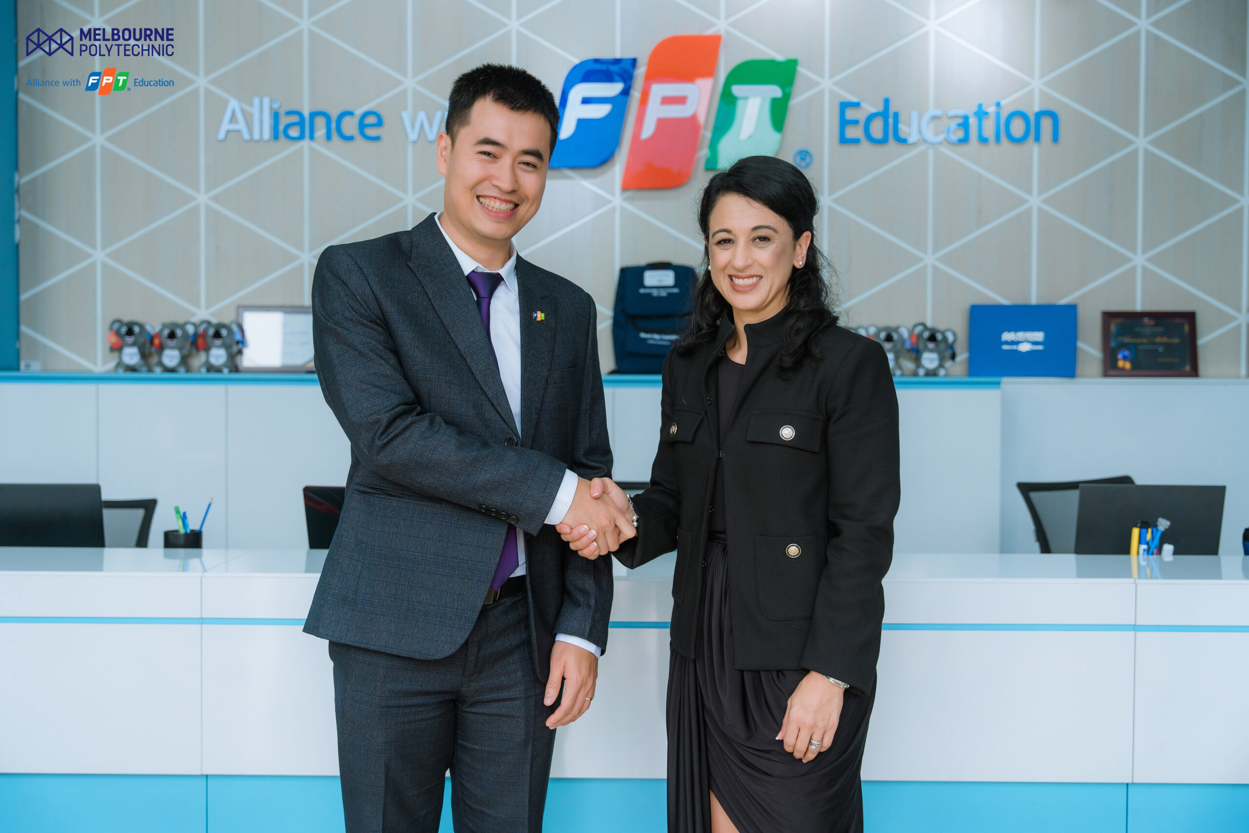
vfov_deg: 31.8
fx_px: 1461
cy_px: 416
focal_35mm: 42
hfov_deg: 46.3
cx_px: 624
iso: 500
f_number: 3.5
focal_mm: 42.1
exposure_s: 1/200
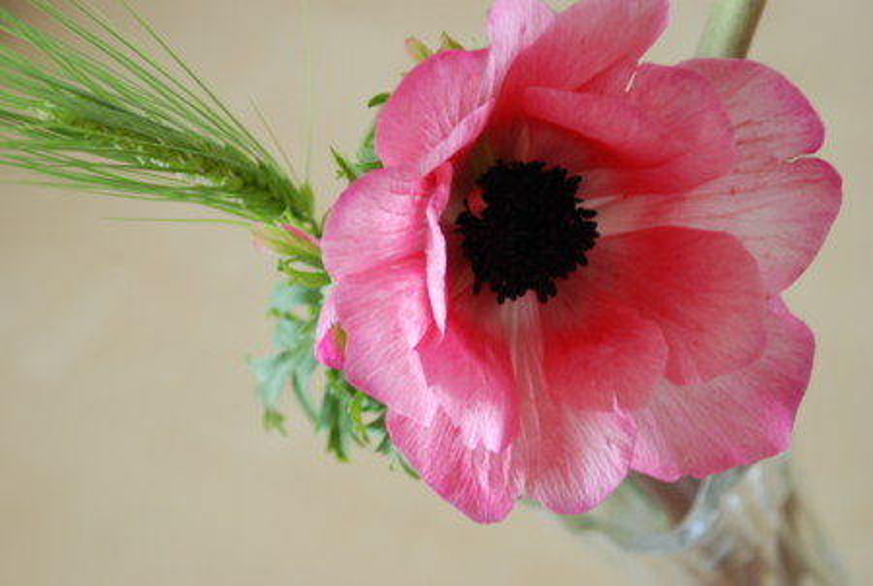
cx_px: 436
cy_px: 293
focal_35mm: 105
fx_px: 2551
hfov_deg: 19.4
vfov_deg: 13.1
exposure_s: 1/10
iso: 400
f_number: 5.6
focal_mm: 70
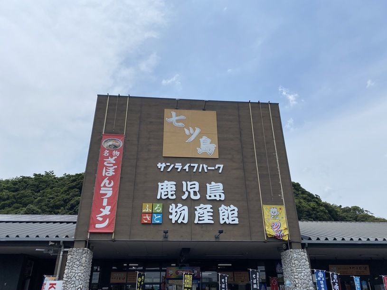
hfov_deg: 67.3
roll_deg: -0.4
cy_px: 145
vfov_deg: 53.1
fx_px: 291
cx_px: 194
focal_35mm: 26
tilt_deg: +26.5
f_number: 1.8
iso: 32
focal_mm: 4.25
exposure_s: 1/6061
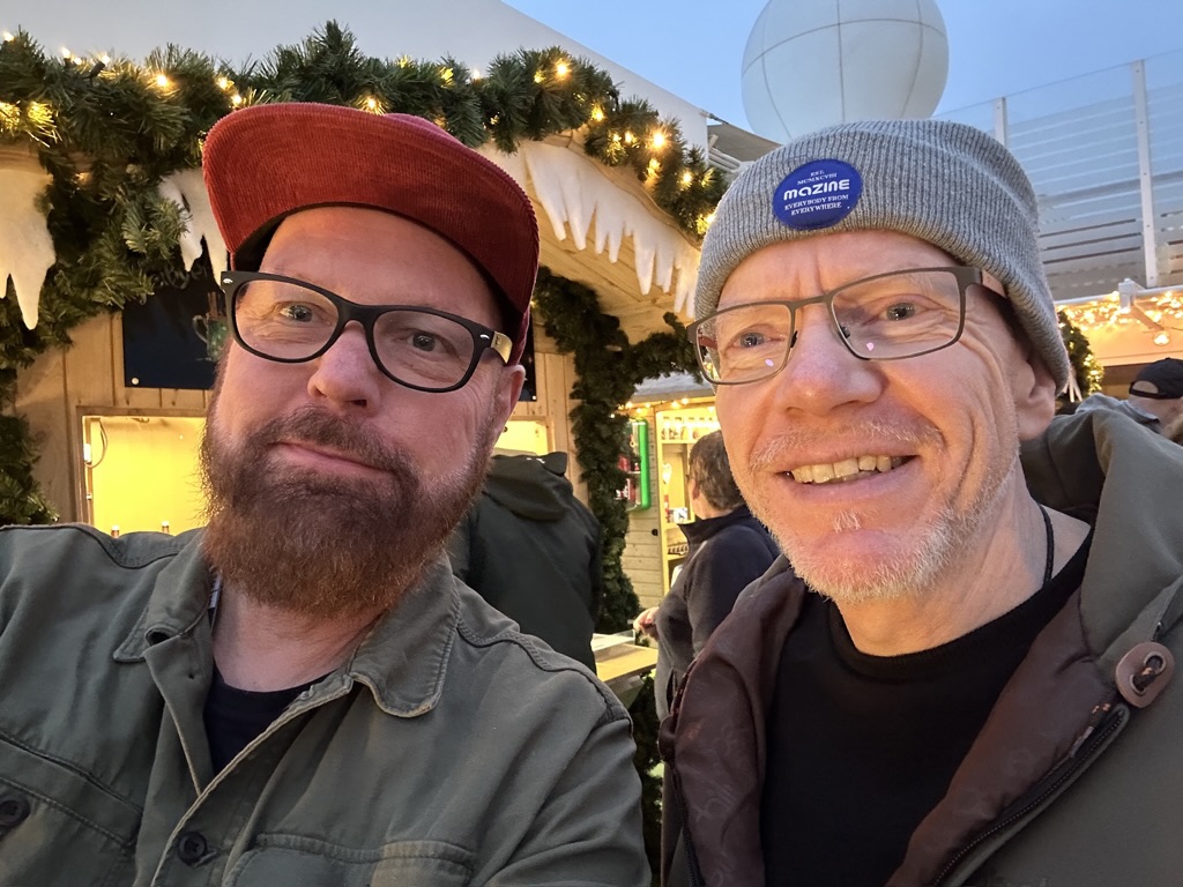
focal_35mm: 23
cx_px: 592
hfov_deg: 73.9
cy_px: 444
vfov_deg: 58.9
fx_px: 786
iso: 640
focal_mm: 2.69
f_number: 1.9
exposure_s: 1/17
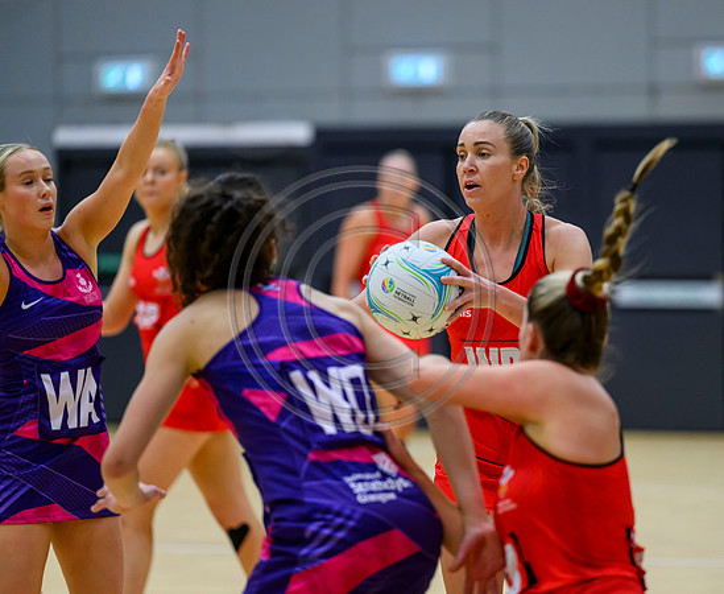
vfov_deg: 6.9
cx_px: 445
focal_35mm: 229
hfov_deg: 8.4
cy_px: 297
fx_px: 4946
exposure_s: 1/1000
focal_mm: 200
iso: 4000
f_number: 3.2
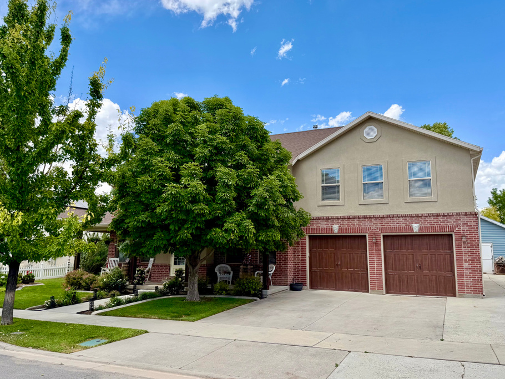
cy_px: 186
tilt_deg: +9.4
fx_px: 394
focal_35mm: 27
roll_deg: -0.9
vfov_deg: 51.4
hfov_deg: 65.2
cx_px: 275
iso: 80
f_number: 1.78
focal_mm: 6.76
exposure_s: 1/2703
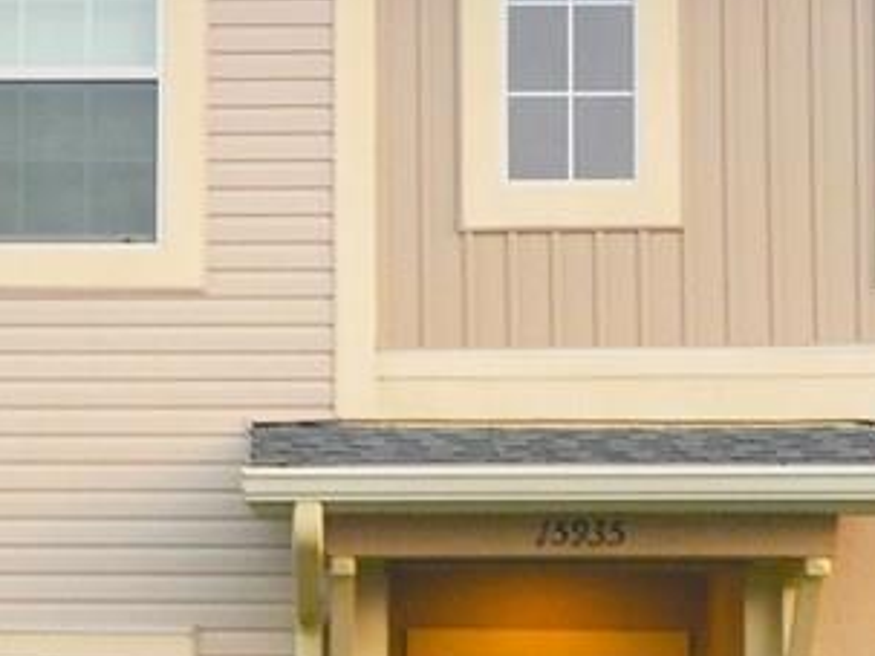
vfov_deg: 14.9
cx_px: 269
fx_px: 2476
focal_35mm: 98
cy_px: 578
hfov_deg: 20.0
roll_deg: -1.4
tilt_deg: +4.3
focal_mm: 4.15
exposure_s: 1/60
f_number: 2.2
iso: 32
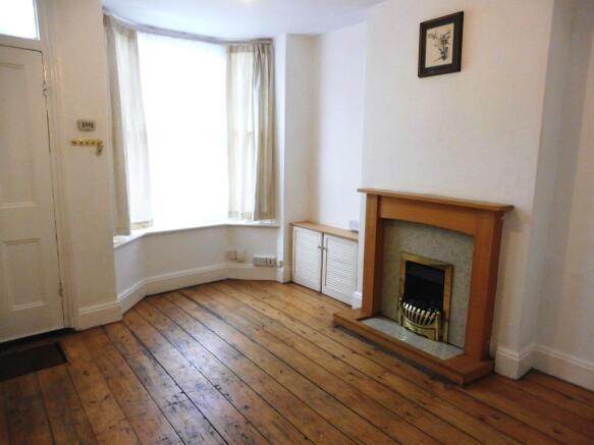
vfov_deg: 56.8
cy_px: 222
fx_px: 412
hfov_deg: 71.6
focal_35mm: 24
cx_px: 297
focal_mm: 4.3
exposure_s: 1/60
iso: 400
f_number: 3.3
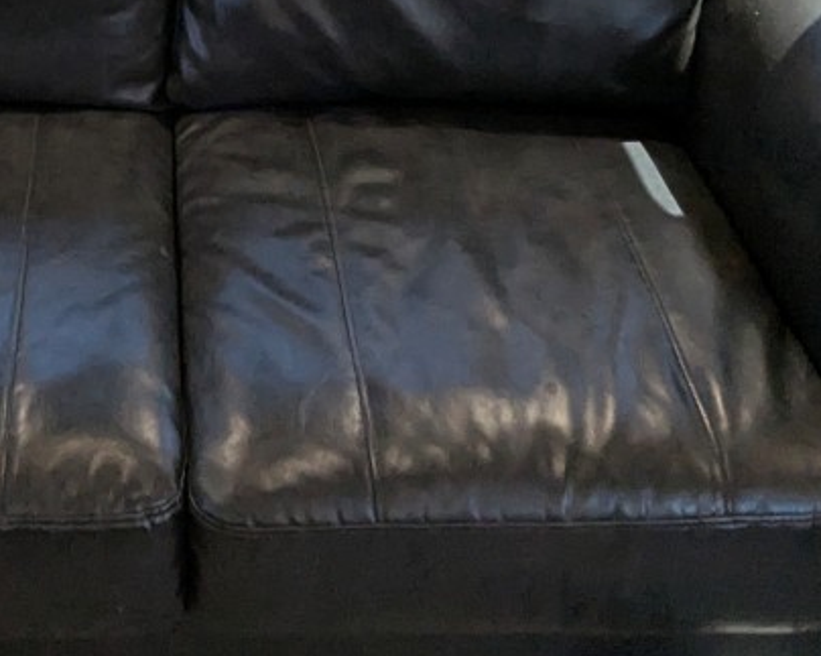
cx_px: 162
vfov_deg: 24.6
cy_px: -193
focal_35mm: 54
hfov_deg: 33.7
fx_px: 1312
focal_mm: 2.35
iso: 114
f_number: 2.2
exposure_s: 1/66.7
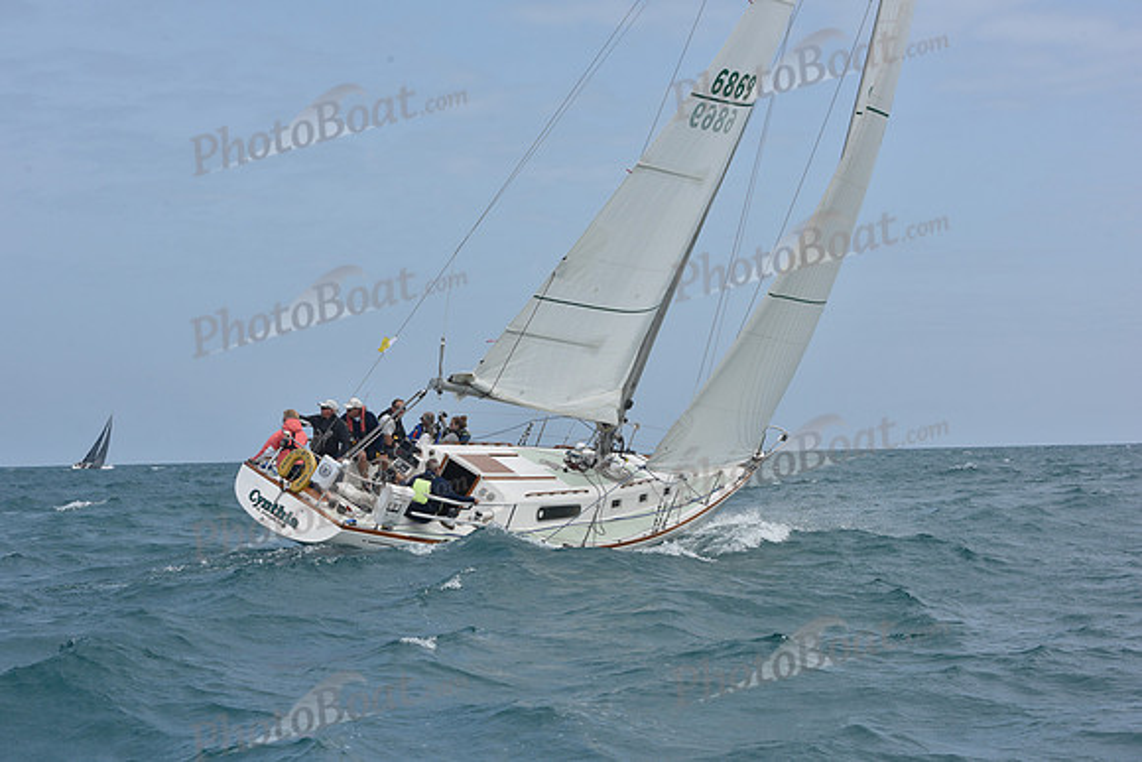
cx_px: 571
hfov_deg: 28.8
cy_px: 381
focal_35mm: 70
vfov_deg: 19.5
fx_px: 2221
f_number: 10
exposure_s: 1/800
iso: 250
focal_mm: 70
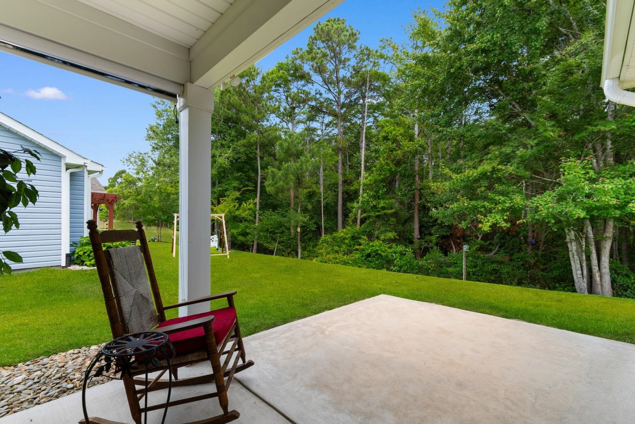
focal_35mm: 15
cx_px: 318
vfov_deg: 77.3
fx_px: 265
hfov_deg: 100.4
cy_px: 212
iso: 100
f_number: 4.5
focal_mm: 10
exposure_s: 1/80
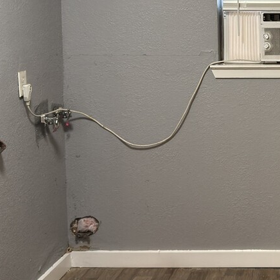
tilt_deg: -6.3
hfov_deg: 23.1
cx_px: 315
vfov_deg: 24.2
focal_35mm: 70
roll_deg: +0.1
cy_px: 49
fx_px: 641
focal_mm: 6.76
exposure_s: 1/60
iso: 200
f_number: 1.78
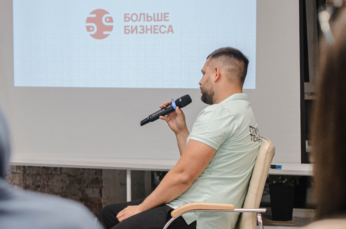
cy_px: 68
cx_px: 104
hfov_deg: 19.8
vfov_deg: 13.2
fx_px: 988
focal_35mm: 103
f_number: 2.2
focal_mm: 35
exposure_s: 1/125
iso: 800
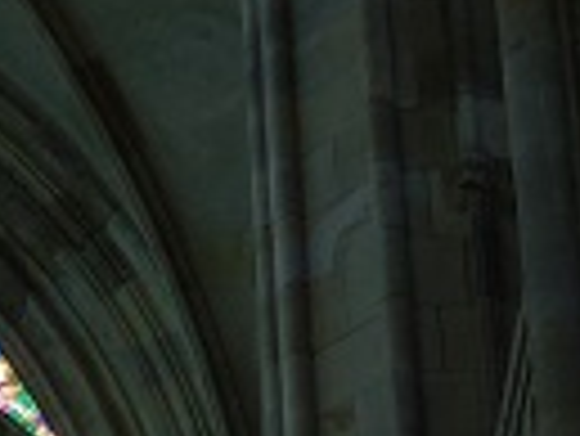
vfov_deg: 5.2
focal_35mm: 283
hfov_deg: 6.8
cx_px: -423
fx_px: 4746
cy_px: 805
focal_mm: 11
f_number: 4.5
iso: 125
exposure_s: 1/40
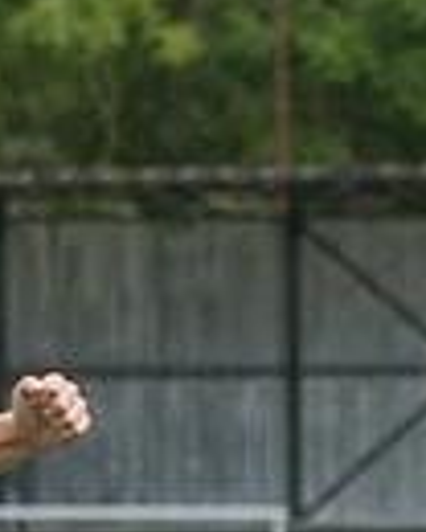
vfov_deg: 1.6
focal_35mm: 1198
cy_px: 726
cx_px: 239
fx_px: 18880
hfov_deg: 1.3
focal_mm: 120
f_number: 4
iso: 560
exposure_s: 1/1000
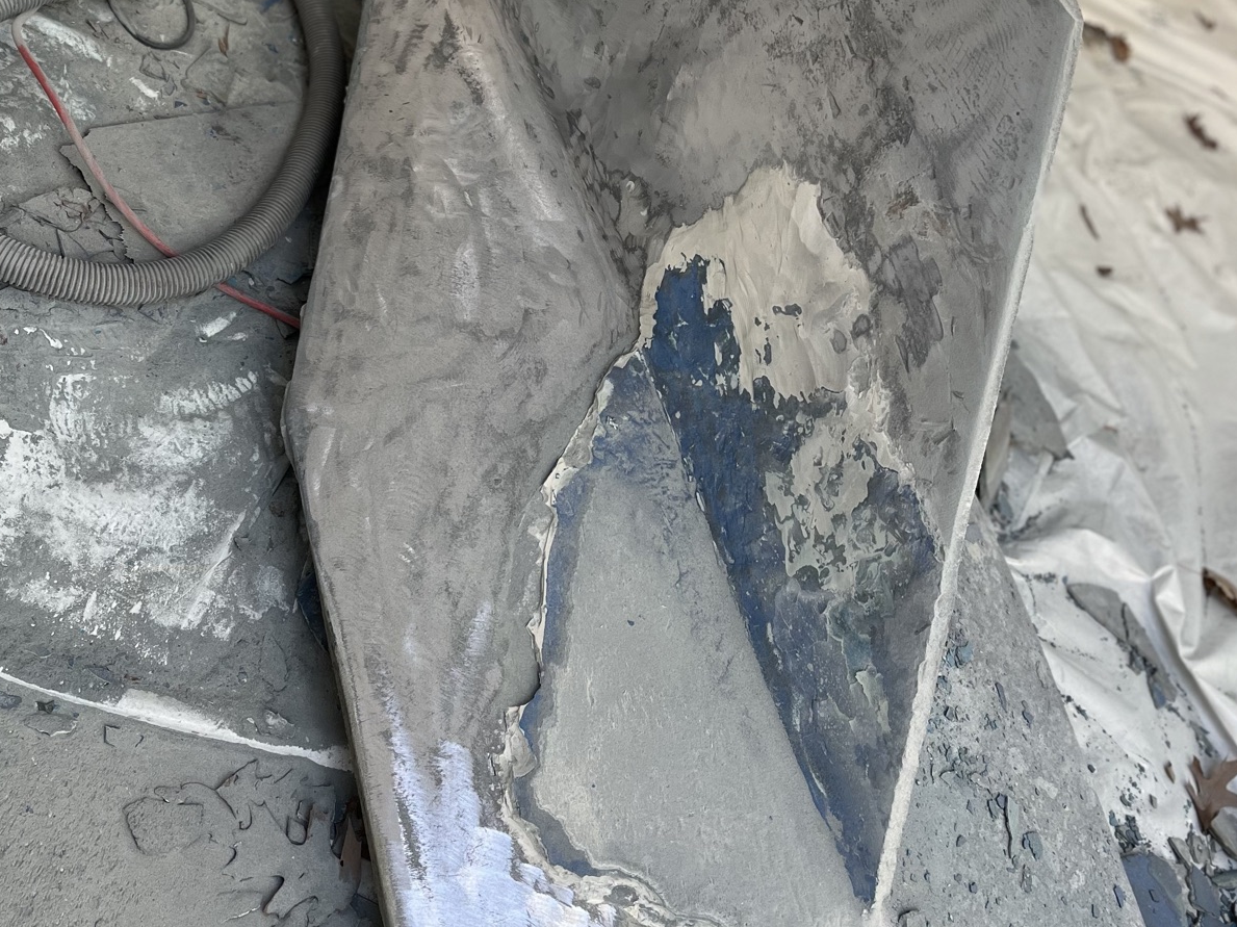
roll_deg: -42.5
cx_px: 619
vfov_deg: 34.0
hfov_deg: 44.8
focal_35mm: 42
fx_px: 1500
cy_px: 295
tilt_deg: -44.9
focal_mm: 5.1
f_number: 1.6
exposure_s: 1/121
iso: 64
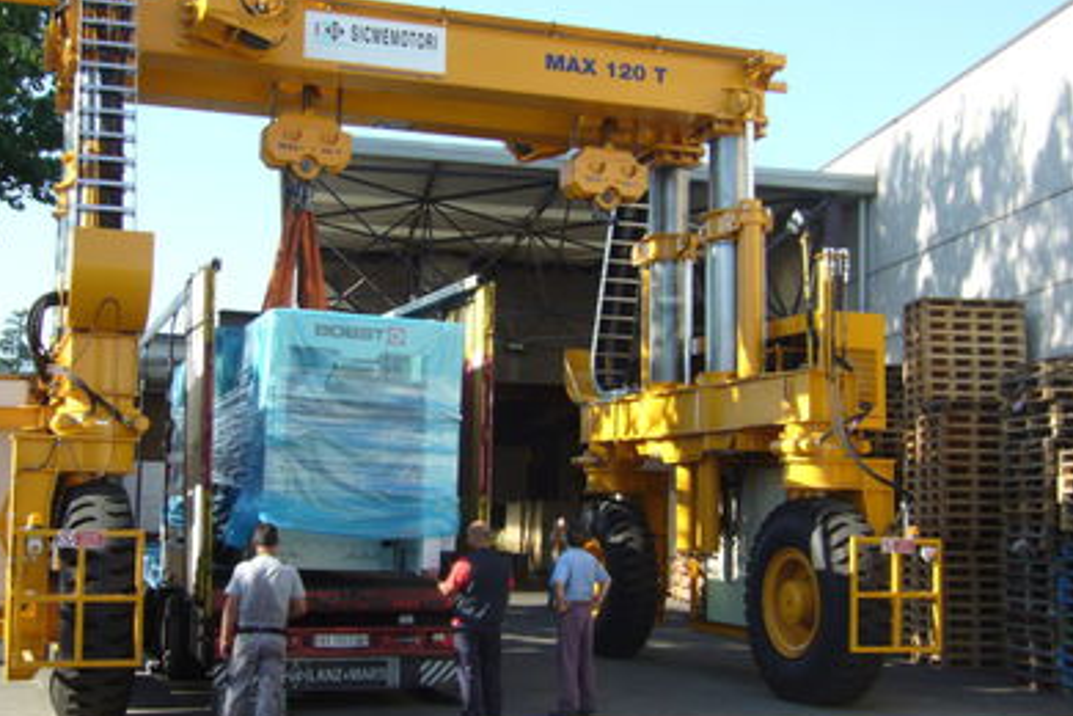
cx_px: 462
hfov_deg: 41.0
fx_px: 1431
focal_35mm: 48
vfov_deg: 28.1
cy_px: 346
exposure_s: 1/160
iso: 100
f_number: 5.7
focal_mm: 6
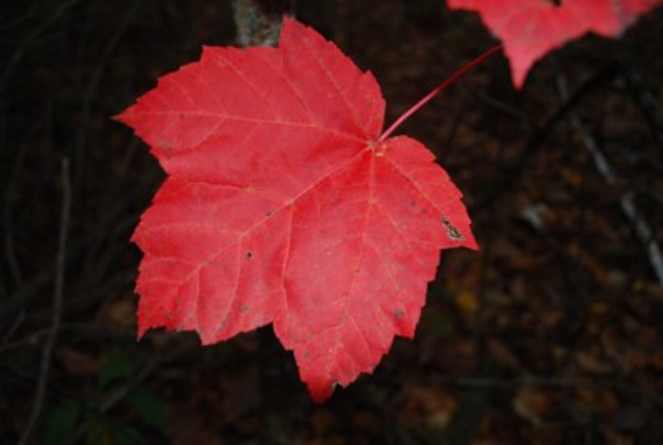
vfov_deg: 43.7
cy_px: 222
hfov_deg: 61.9
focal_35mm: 30
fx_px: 553
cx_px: 332
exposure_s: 1/125
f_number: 4
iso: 100
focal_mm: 20
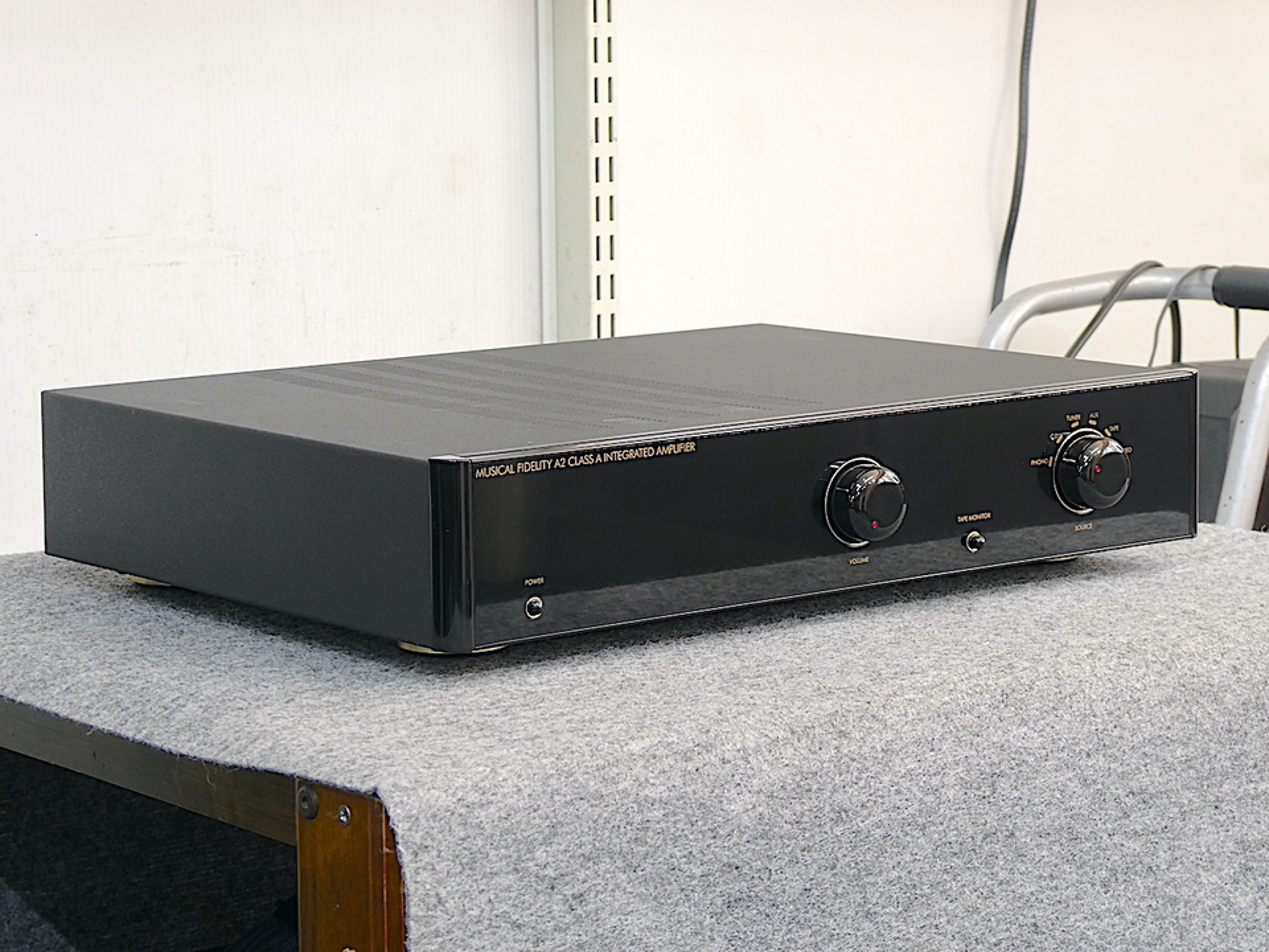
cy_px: 476
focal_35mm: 98
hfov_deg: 20.0
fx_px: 3593
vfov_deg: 15.1
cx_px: 634
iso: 100
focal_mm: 17.5
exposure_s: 1/4
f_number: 5
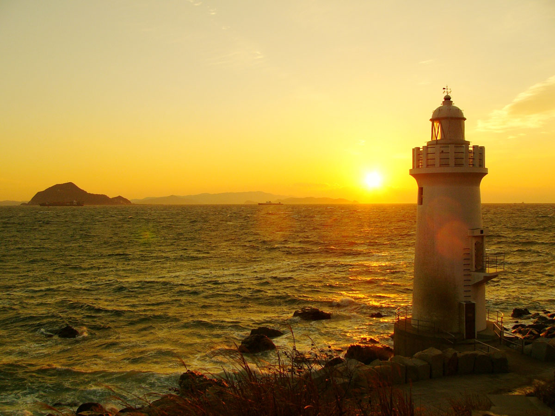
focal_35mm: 36
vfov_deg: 39.7
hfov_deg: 51.4
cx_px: 278
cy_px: 208
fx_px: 577
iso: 50
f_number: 4
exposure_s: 1/250
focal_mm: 6
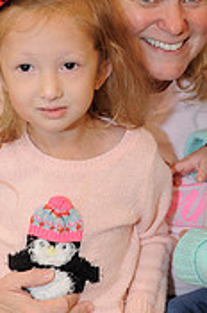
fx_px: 1004
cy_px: 84
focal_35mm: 116
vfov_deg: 17.6
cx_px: 171
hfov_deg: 11.7
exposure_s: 1/100
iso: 1600
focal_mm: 35
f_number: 4
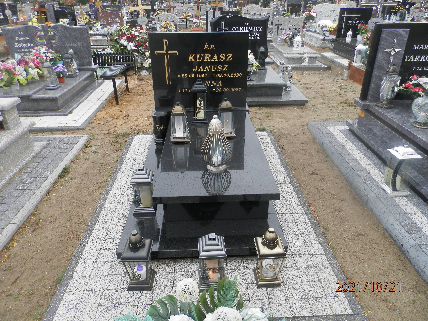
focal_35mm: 25
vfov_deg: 54.9
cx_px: 214
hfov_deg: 69.4
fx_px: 309
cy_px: 160
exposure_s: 1/30
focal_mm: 4.5
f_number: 3.1
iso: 80
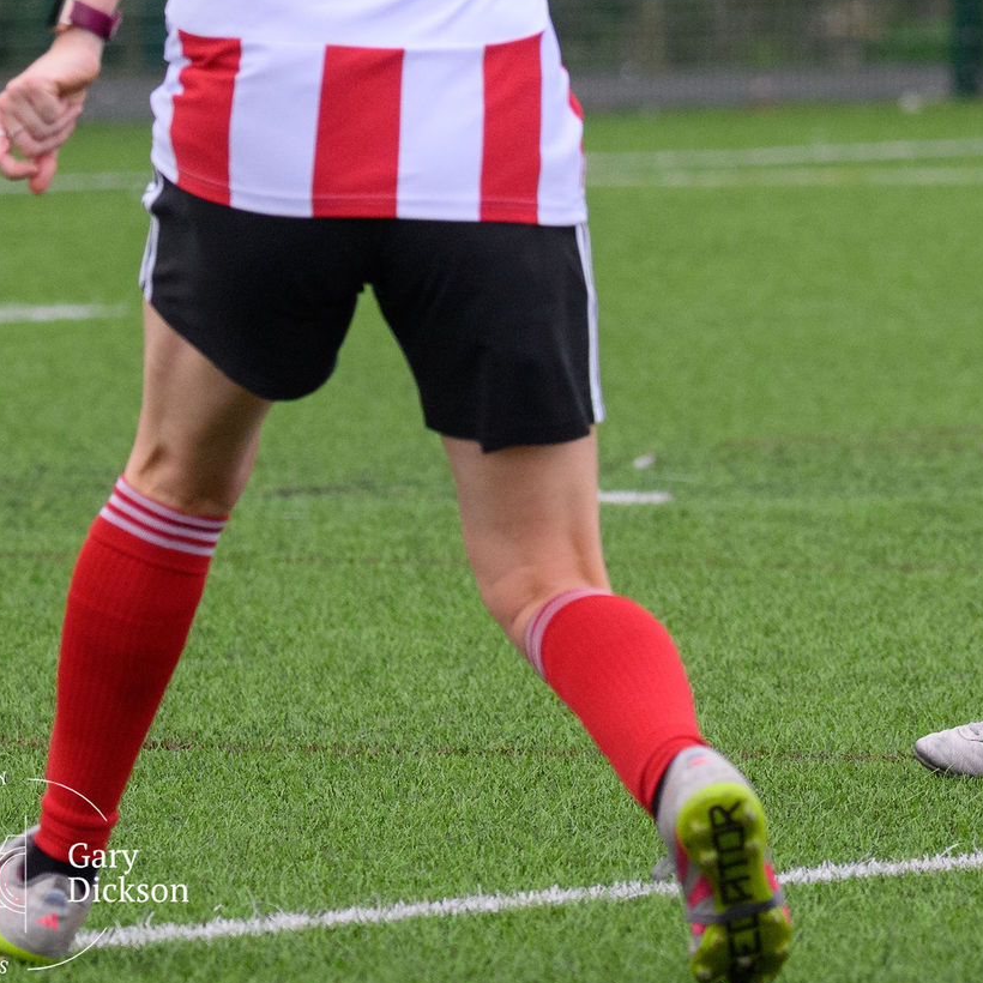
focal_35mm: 852
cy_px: 72
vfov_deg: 2.1
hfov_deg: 2.1
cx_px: 1654
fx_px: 27373
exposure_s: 1/1250
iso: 1100
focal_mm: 200
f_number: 5
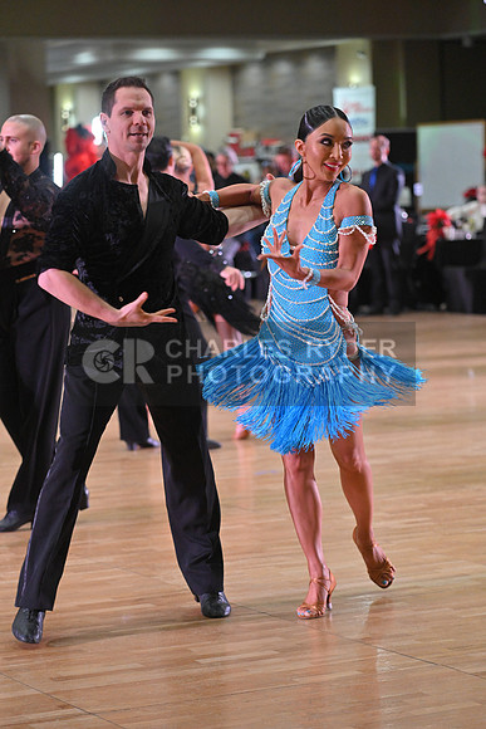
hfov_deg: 11.2
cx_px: 243
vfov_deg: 16.8
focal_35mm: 122
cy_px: 364
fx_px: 2469
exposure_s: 1/400
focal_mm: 122
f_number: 4
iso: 3200
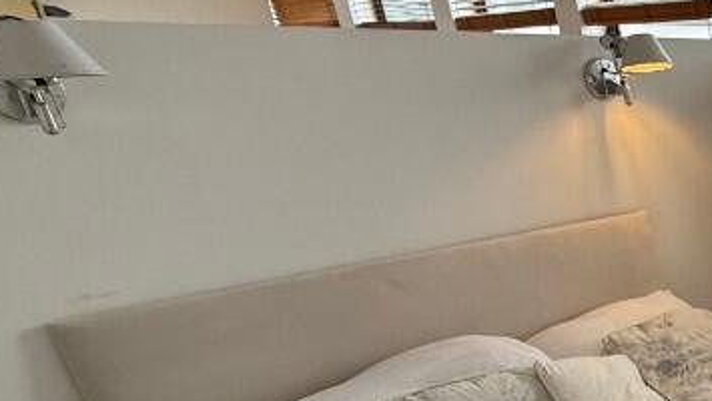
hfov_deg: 32.3
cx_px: 965
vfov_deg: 25.4
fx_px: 831
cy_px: 425
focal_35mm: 44
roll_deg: +0.9
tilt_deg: -24.3
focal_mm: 2.22
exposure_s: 1/148
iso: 64
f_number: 2.2
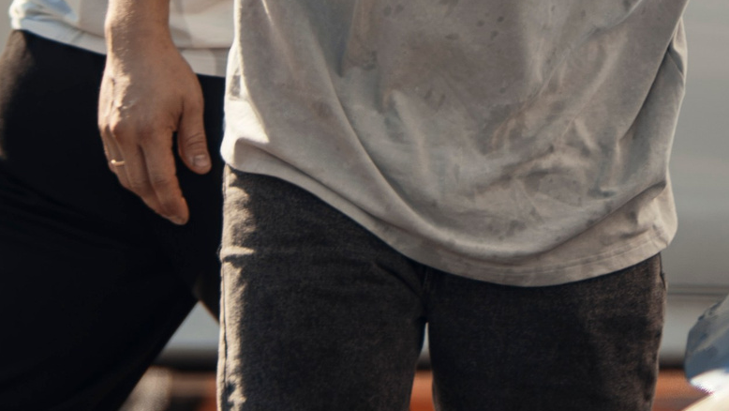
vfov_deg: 4.1
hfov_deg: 7.3
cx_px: 664
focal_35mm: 293
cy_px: -93
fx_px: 5665
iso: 100
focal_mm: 85
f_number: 1.8
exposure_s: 1/400
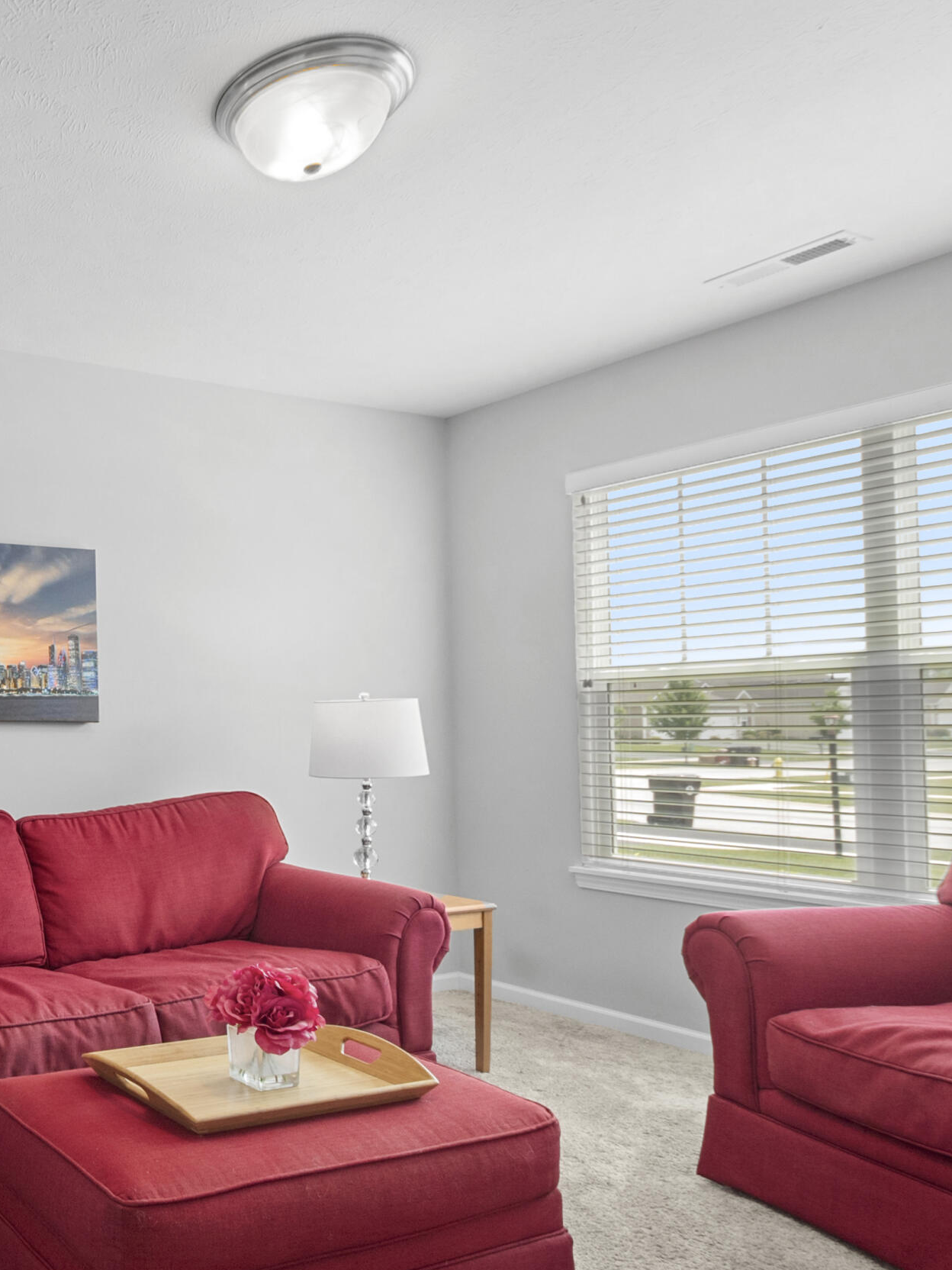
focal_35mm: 26
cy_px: 671
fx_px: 953
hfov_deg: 43.1
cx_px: -60
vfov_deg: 67.3
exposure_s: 1/20
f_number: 8
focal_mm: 10
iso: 320
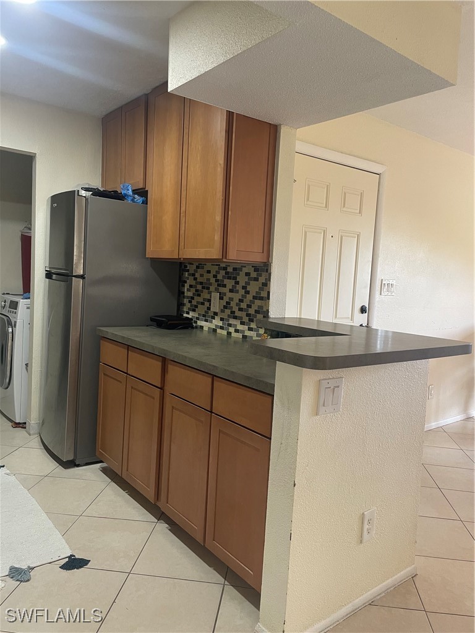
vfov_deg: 67.3
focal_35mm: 26
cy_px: 316
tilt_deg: -3.7
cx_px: 238
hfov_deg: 53.1
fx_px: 476
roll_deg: -2.6
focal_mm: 4.2
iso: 125
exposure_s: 1/79
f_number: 1.6
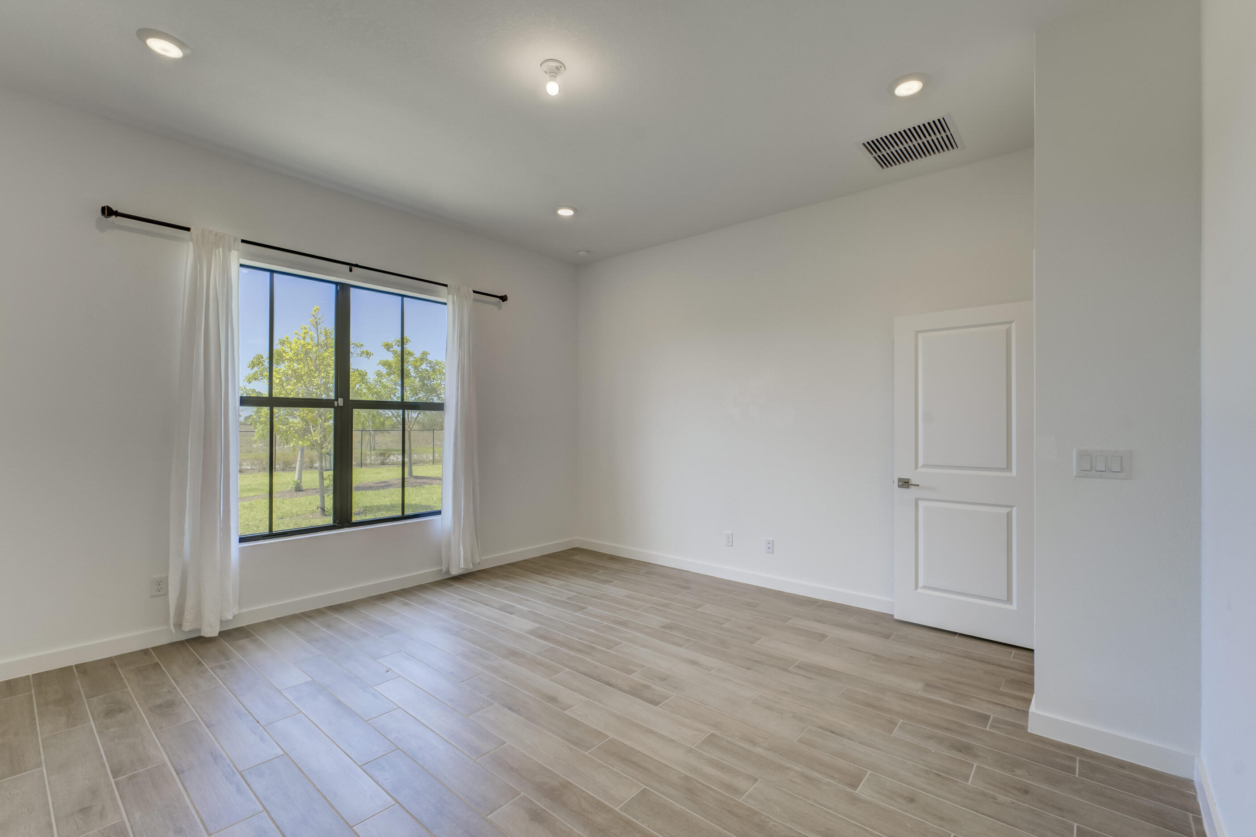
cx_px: 636
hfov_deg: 100.4
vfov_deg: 77.3
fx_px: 523
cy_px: 427
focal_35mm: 15
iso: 400
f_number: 9
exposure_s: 1/40
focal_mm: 14
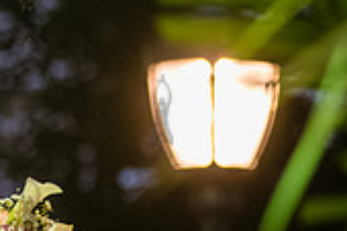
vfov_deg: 4.0
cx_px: -235
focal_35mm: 342
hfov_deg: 5.9
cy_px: 109
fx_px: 3293
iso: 6400
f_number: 3.2
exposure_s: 1/250
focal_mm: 100
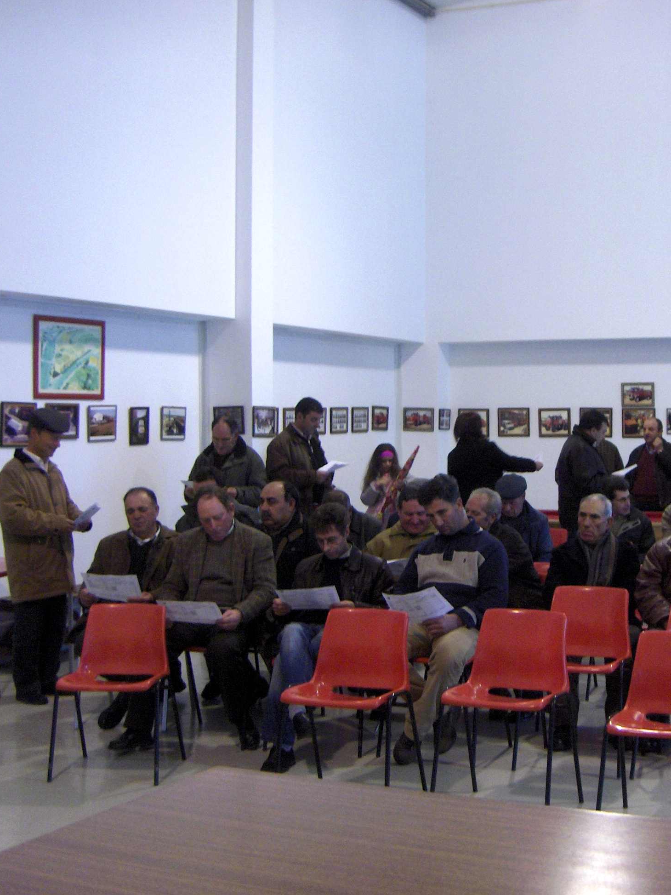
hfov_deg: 27.7
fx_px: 1344
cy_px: 447
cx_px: 487
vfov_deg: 36.8
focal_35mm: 52
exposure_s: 1/35
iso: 200
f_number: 2.8
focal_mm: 8
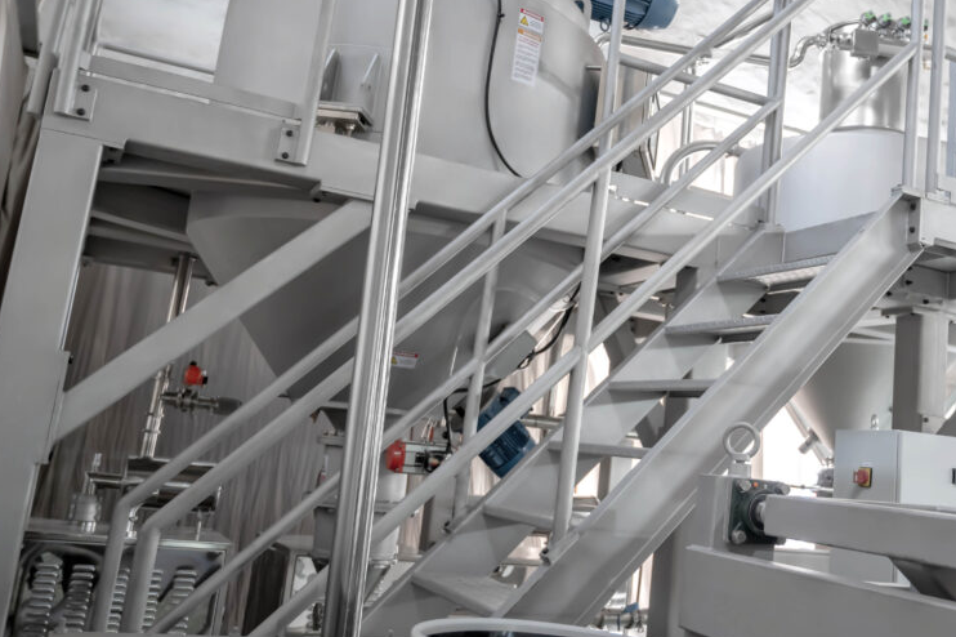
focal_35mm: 40
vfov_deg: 33.3
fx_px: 1062
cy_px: 257
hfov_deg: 47.6
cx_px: 642
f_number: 4
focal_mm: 29
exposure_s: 1/125
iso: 1000
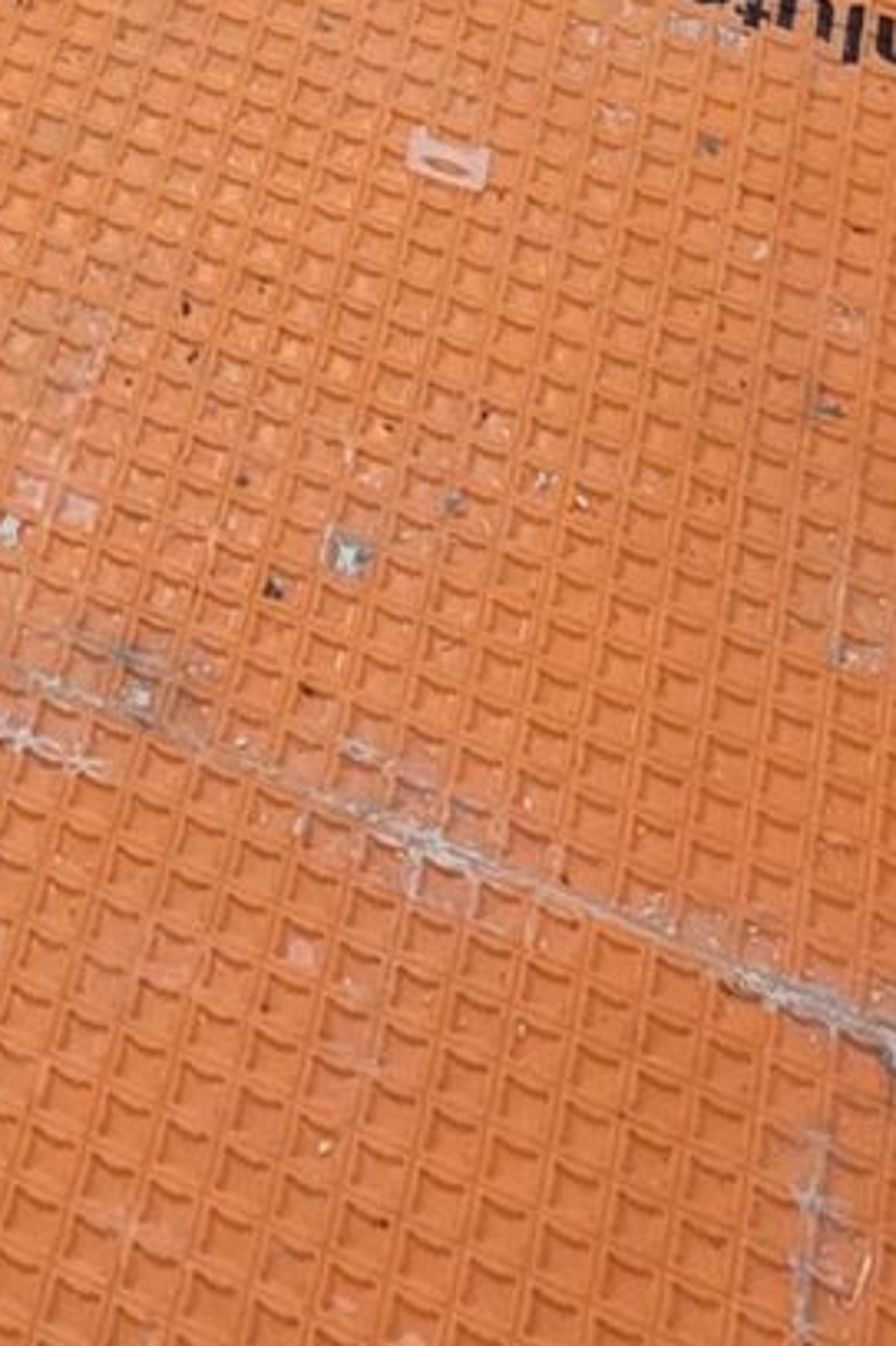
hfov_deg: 14.7
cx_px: -522
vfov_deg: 18.2
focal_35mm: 85
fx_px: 3176
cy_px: -1171
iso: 125
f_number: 1.9
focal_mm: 2.2
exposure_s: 1/120
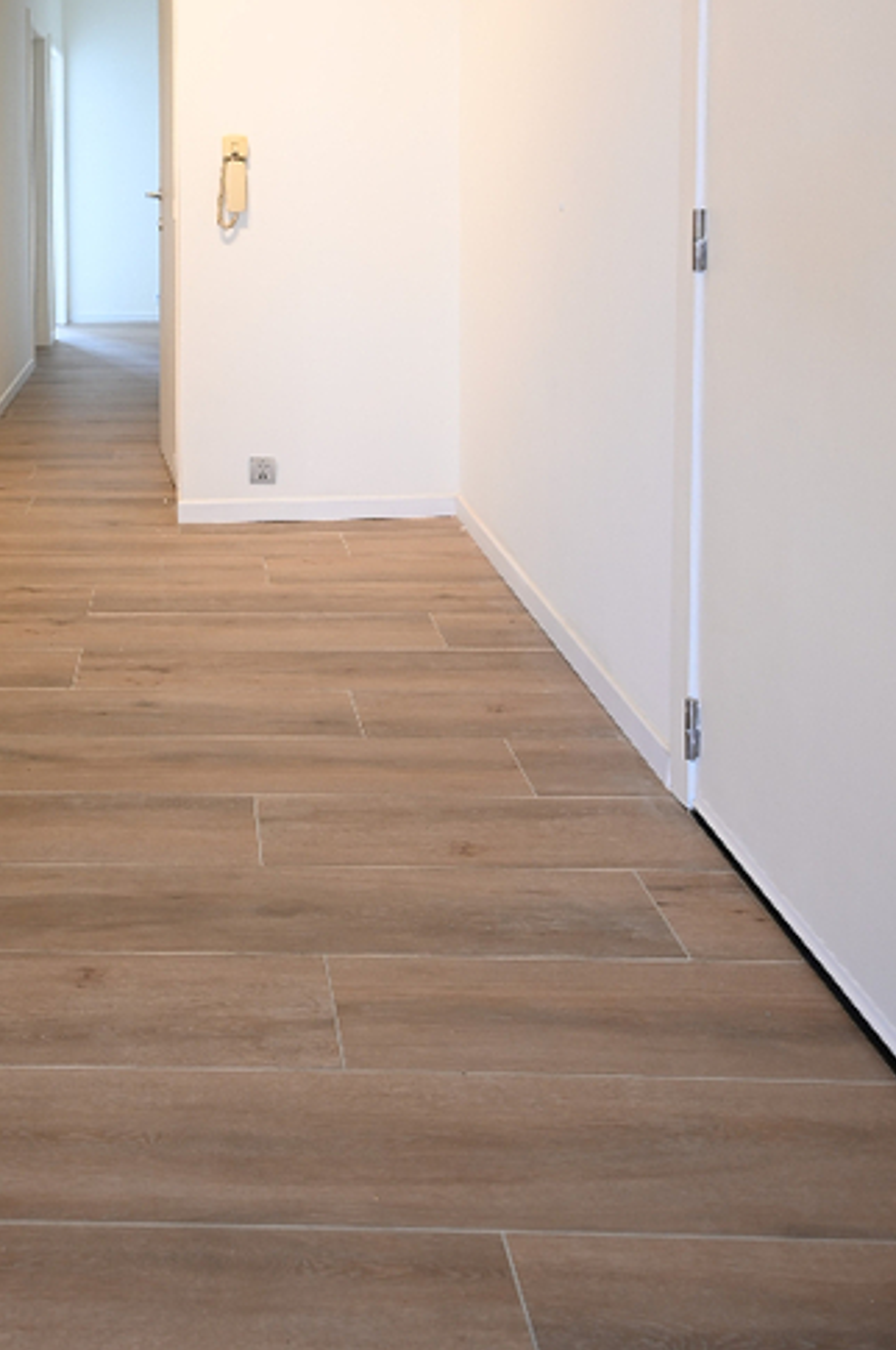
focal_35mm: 26
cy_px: 228
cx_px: 164
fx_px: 973
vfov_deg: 62.2
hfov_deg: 46.5
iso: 250
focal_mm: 14
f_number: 4
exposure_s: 1/15
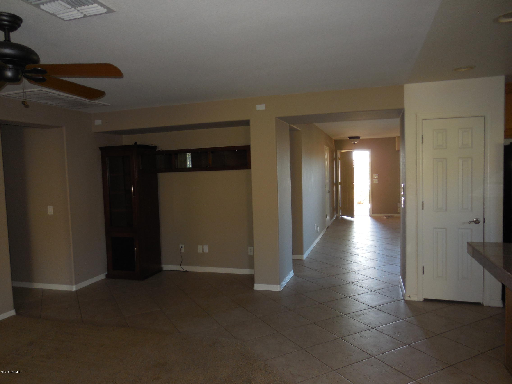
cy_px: 192
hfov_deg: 69.4
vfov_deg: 54.9
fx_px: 370
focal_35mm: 25
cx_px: 256
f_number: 3.1
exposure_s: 1/25
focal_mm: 4.5
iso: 200
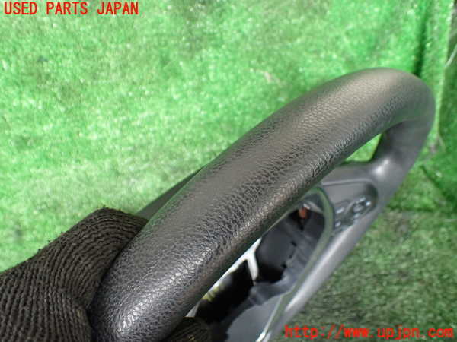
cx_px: 228
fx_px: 396
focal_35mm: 30
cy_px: 171
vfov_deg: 46.8
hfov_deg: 60.0
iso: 400
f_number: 2.3
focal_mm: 5.4
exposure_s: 1/125
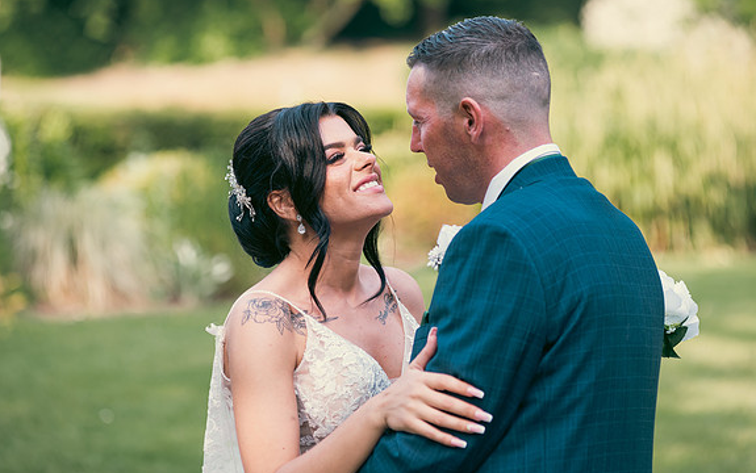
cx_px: 380
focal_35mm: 149
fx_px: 3071
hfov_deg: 14.0
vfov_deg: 8.8
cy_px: 241
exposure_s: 1/200
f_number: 3.5
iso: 100
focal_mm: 145
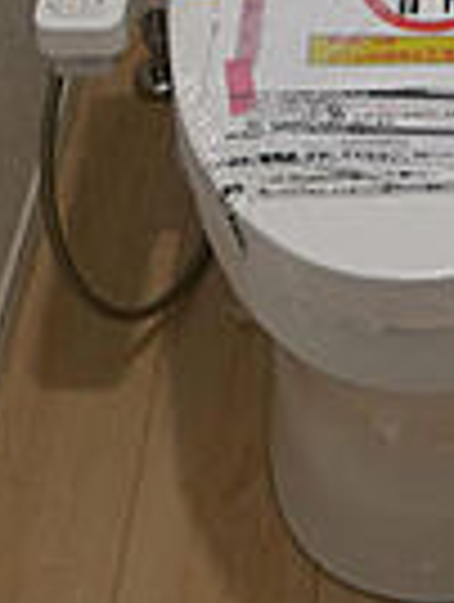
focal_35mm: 116
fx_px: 2022
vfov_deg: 15.5
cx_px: 476
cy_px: -328
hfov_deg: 12.6
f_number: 3.5
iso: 500
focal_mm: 13
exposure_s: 1/60
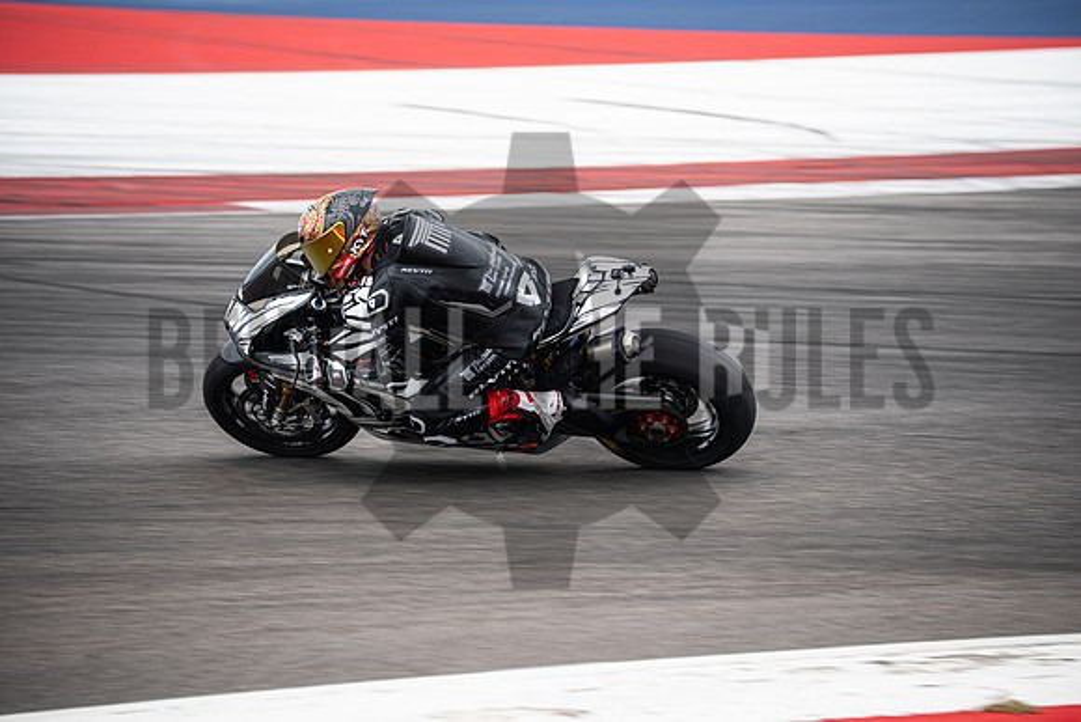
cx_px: 540
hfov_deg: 10.2
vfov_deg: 6.8
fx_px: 6067
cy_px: 361
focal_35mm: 202
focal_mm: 134.4
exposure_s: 1/250
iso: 160
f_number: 3.2
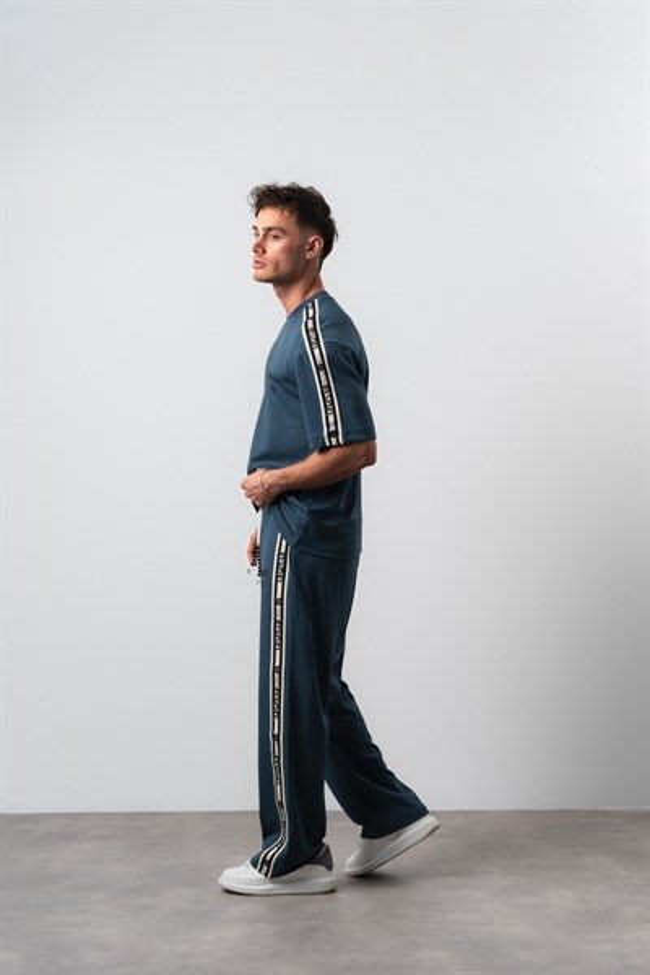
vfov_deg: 28.8
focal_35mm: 70
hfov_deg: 19.5
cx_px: 325
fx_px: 1896
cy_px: 488
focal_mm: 70
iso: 100
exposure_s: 1/125
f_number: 10
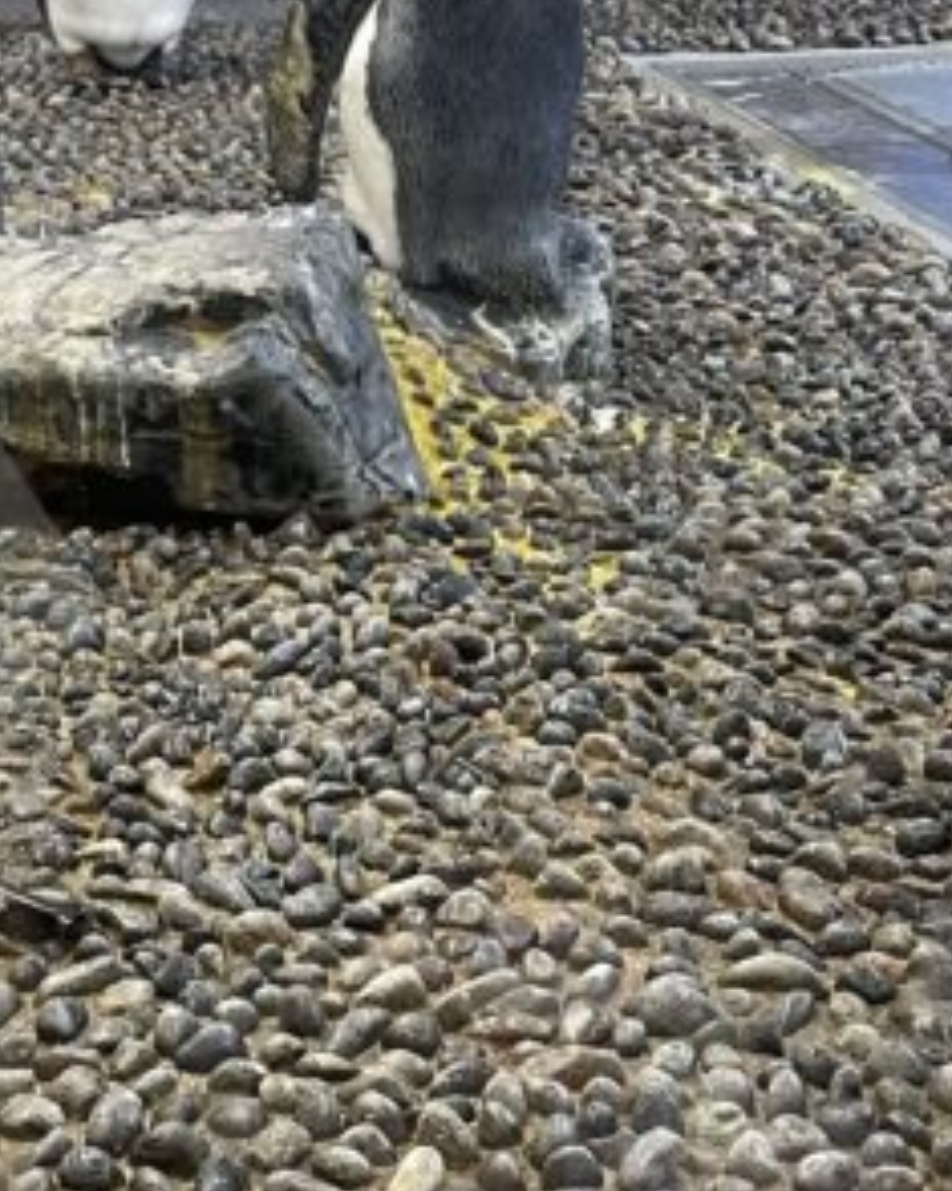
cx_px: 0
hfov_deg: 17.6
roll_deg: +2.5
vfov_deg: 22.5
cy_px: 620
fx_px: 2995
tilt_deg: -17.5
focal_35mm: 85
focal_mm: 5.1
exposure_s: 1/60
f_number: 1.6
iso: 125
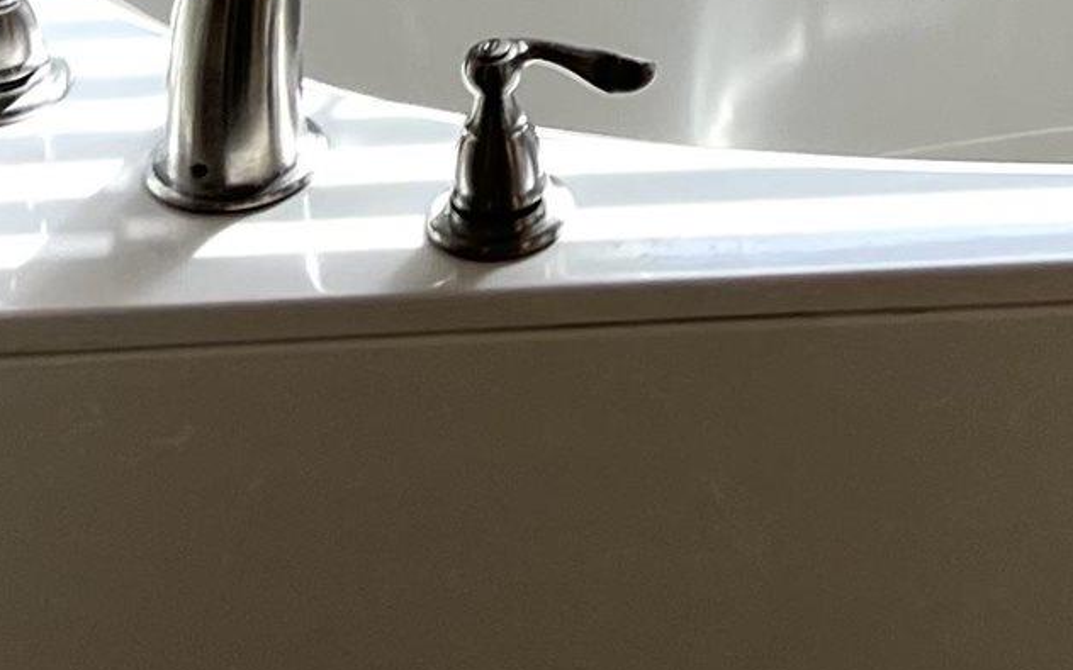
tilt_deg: -17.3
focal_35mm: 134
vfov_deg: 8.7
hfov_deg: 15.0
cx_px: 1319
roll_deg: -0.1
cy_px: -1084
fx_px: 3919
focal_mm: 5.7
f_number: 1.5
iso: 40
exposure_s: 1/273
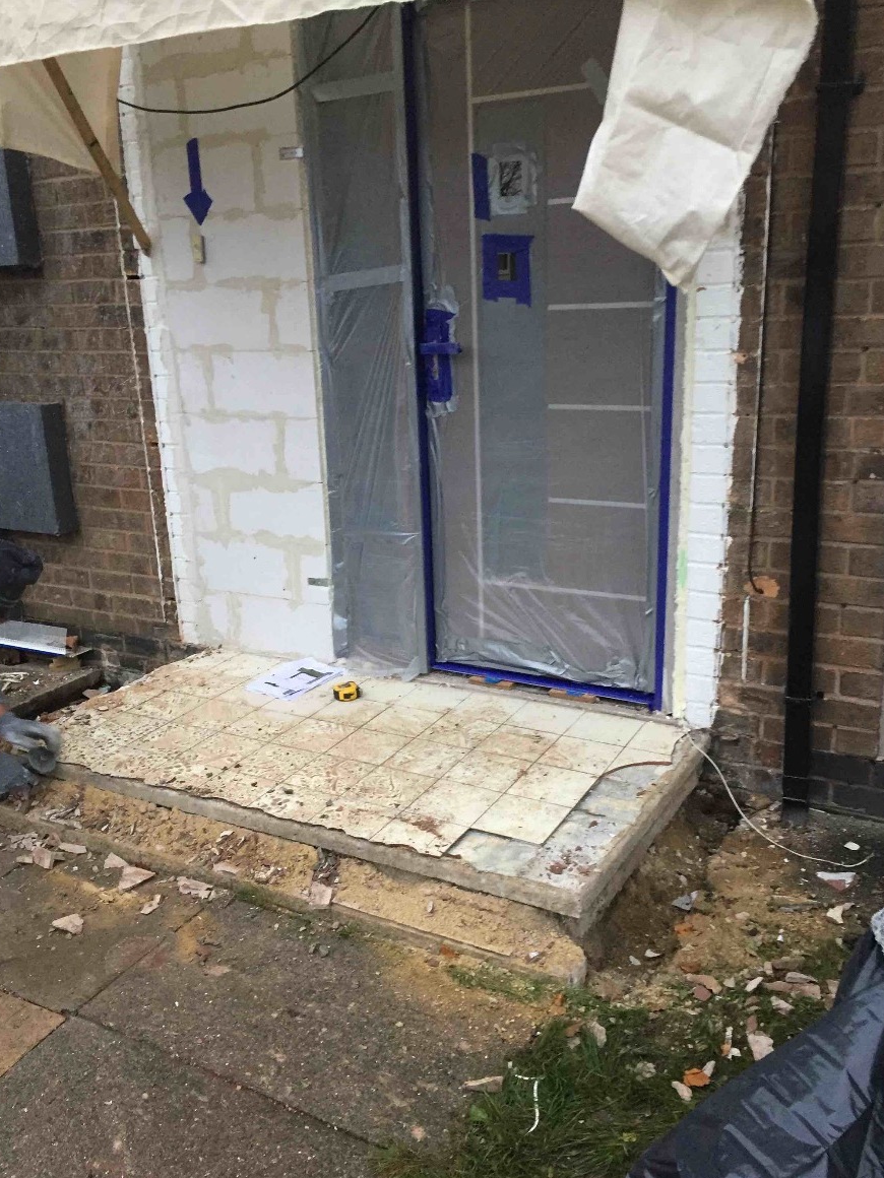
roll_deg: +1.1
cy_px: 607
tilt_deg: -16.1
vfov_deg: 60.0
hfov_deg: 46.8
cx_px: 446
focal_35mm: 30
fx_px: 1021
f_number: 2.2
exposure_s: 1/33
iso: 160
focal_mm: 4.15
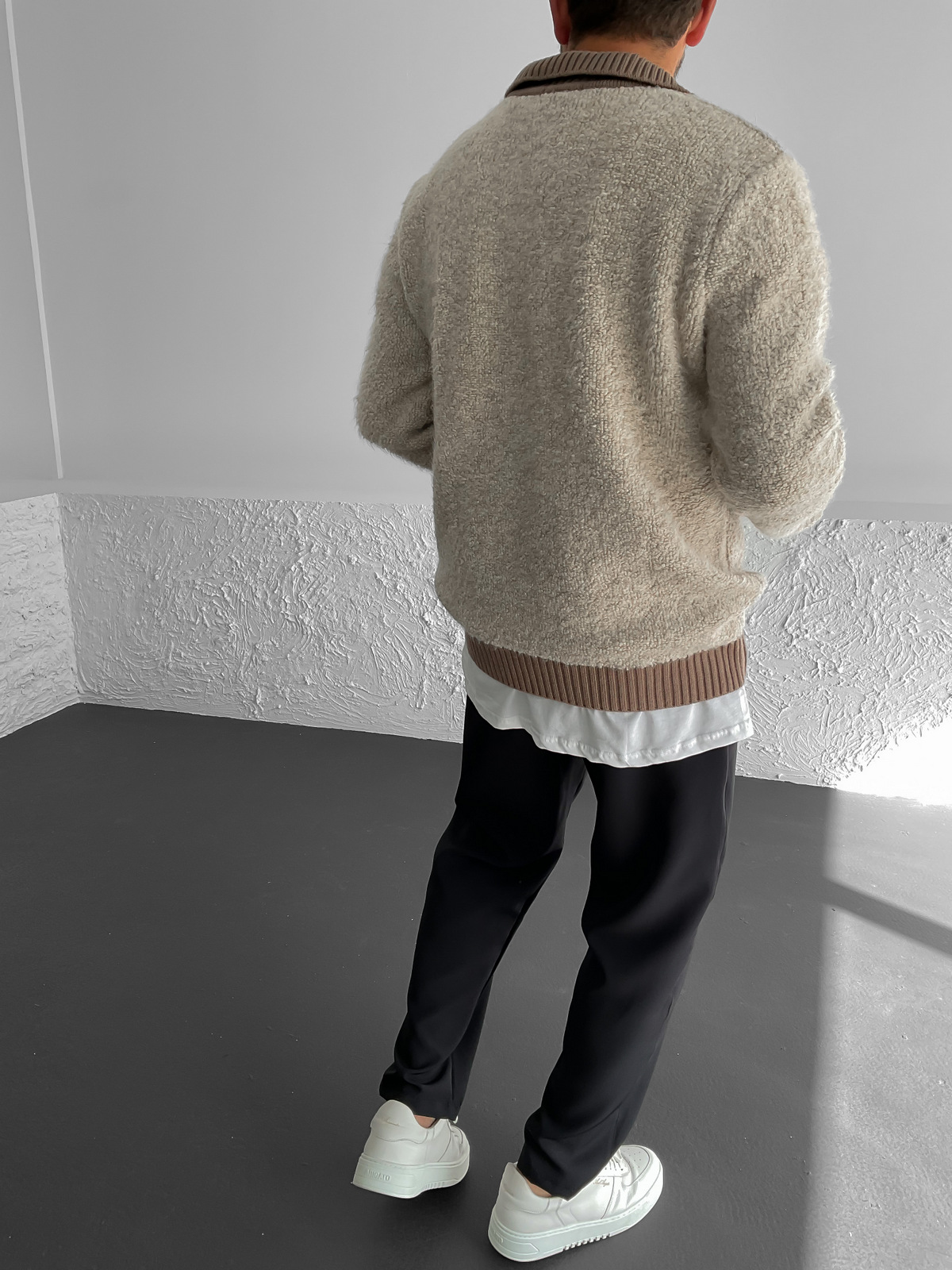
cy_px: 635
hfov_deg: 48.2
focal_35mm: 29
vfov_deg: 61.7
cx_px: 476
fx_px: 1063
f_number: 1.8
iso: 16
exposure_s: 1/160
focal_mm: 3
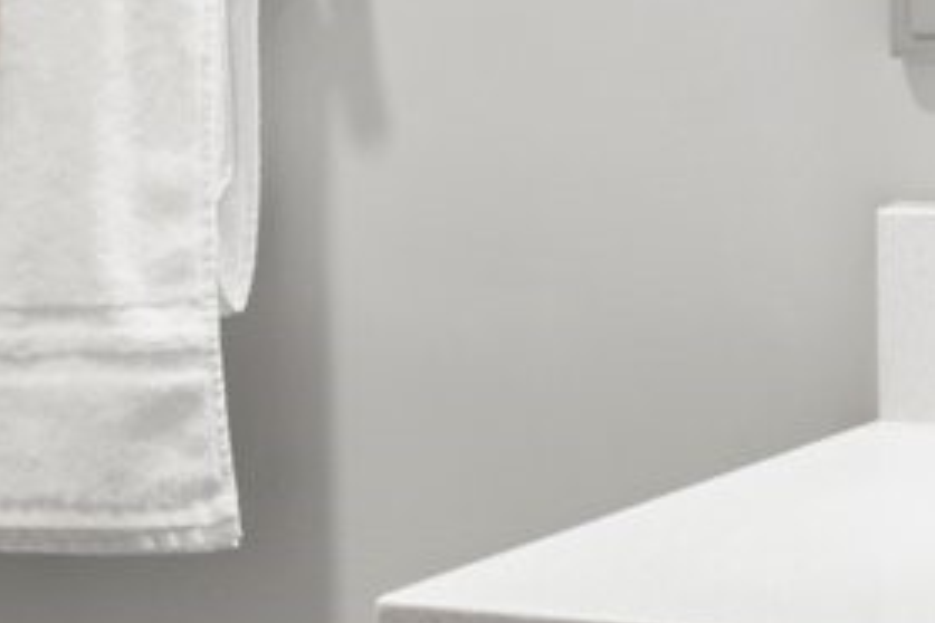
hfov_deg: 15.4
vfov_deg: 10.3
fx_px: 3428
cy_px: -3
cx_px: 151
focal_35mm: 132
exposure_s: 1/4
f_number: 11
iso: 320
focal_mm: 15
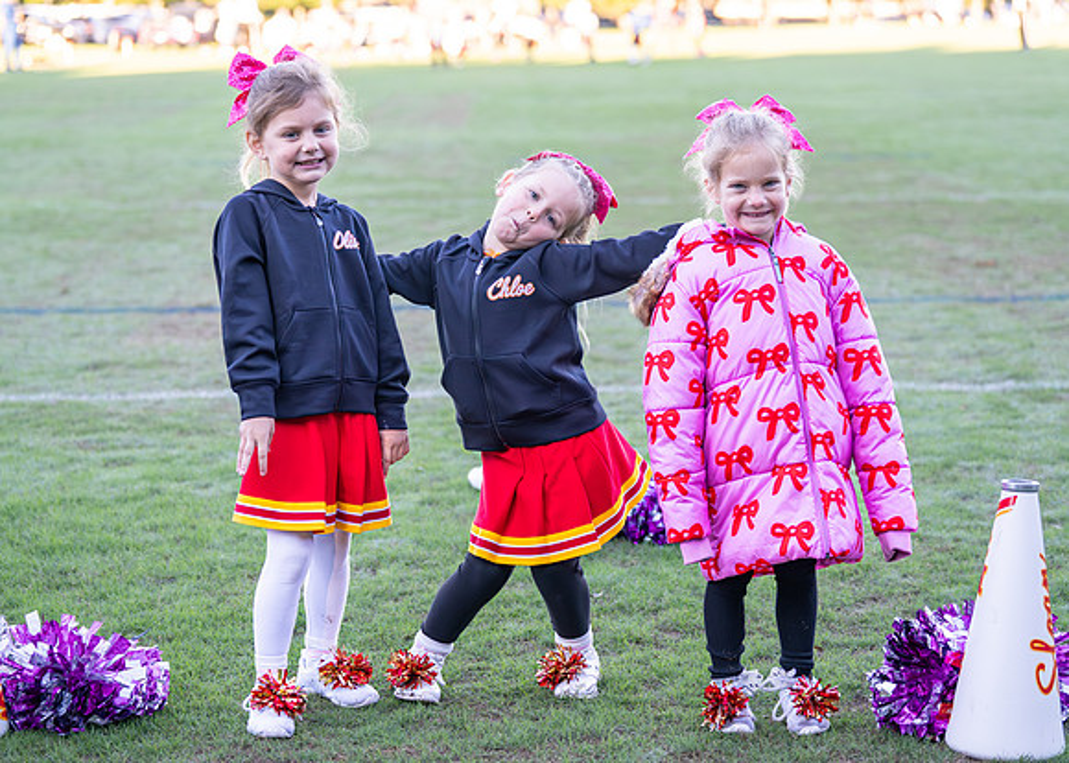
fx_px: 2530
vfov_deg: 17.1
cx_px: 492
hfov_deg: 23.9
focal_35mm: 83
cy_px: 358
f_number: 2.8
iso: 1600
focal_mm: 70
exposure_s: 1/1600
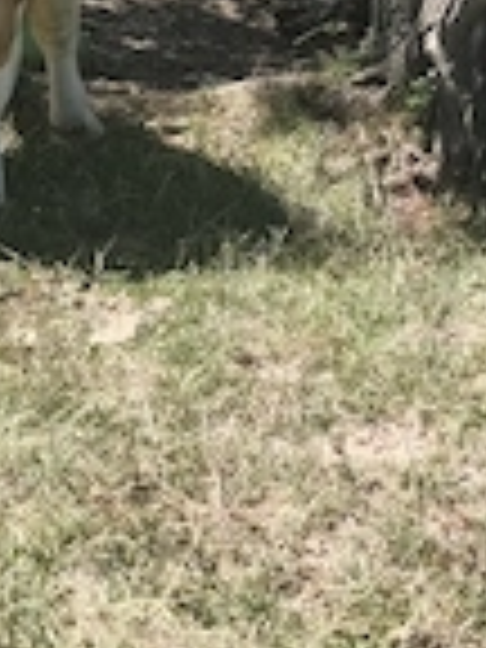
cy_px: 27
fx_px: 2396
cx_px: 135
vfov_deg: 15.2
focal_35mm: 128
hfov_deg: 11.6
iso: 50
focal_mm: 6.14
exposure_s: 1/713
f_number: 1.65
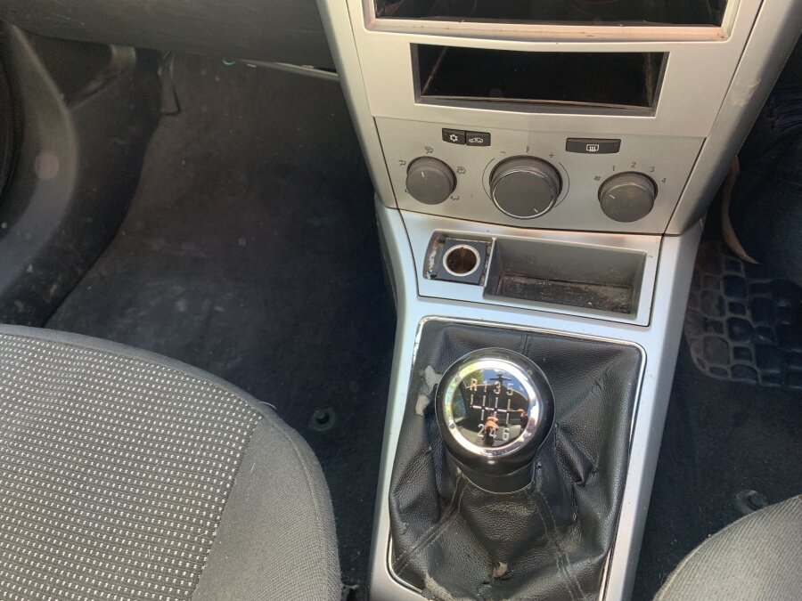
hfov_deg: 67.3
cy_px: 300
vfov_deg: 53.1
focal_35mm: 26
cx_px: 401
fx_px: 602
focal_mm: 4.25
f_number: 1.8
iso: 125
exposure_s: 1/60
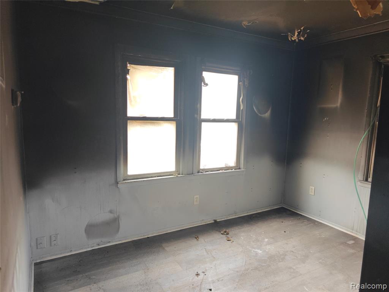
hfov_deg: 73.9
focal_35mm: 23
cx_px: 194
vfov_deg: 58.9
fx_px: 258
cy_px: 146
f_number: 1.6
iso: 640
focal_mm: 6.06
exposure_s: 1/94
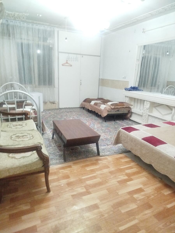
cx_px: 88
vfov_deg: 71.6
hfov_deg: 56.8
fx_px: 162
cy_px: 116
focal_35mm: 24
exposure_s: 1/17
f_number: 1.7
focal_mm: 5.31
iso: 1250
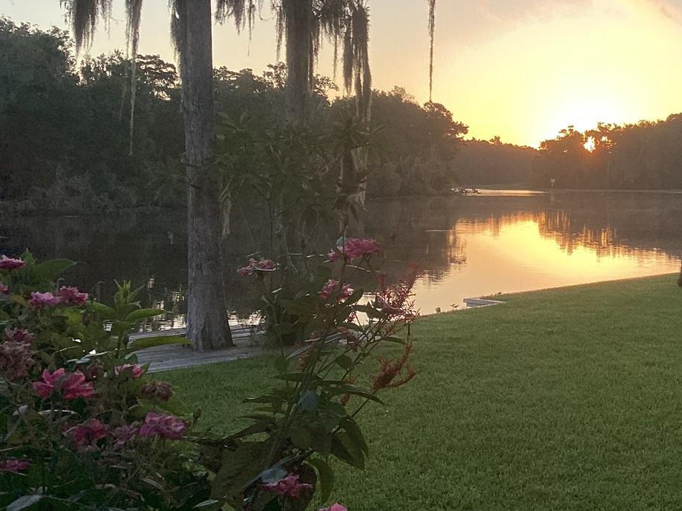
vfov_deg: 26.9
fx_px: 1064
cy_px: 170
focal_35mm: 54
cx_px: 560
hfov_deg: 34.3
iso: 25
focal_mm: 3.3
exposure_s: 1/382
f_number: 2.4
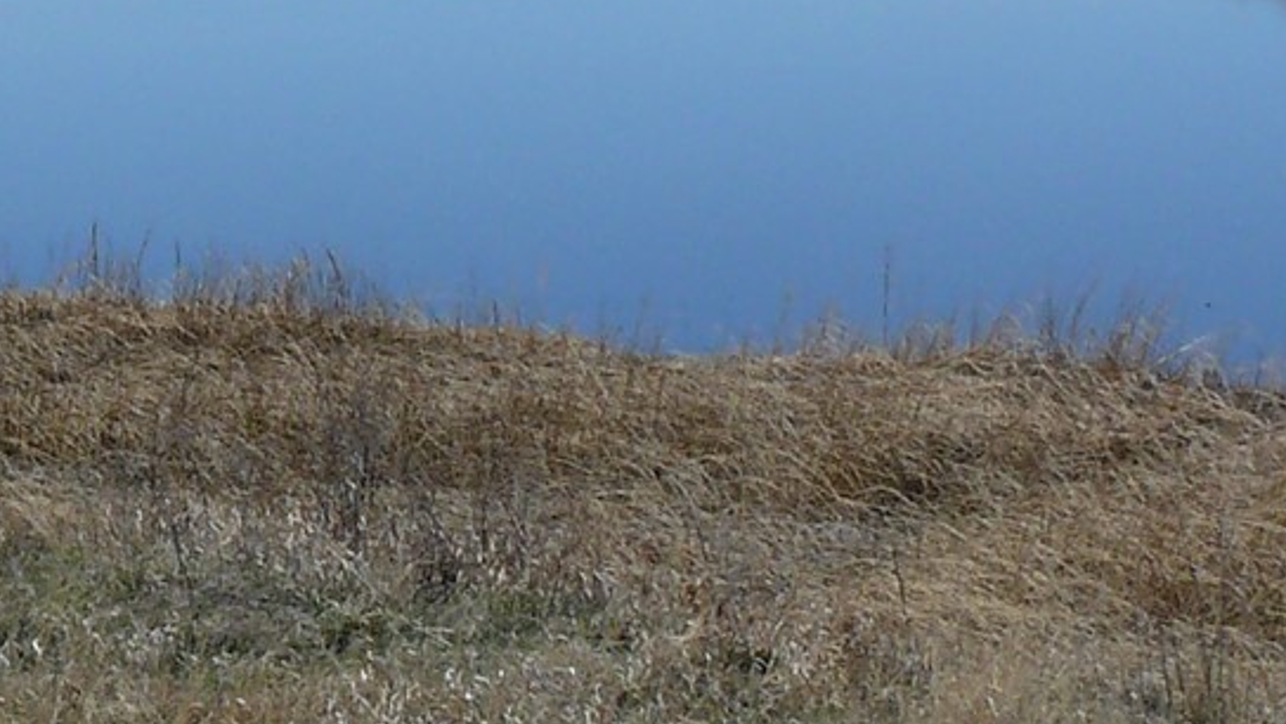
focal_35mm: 164
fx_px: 5592
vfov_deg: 7.4
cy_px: 393
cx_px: -359
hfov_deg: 12.7
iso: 100
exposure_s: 1/400
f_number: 8
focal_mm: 8.4
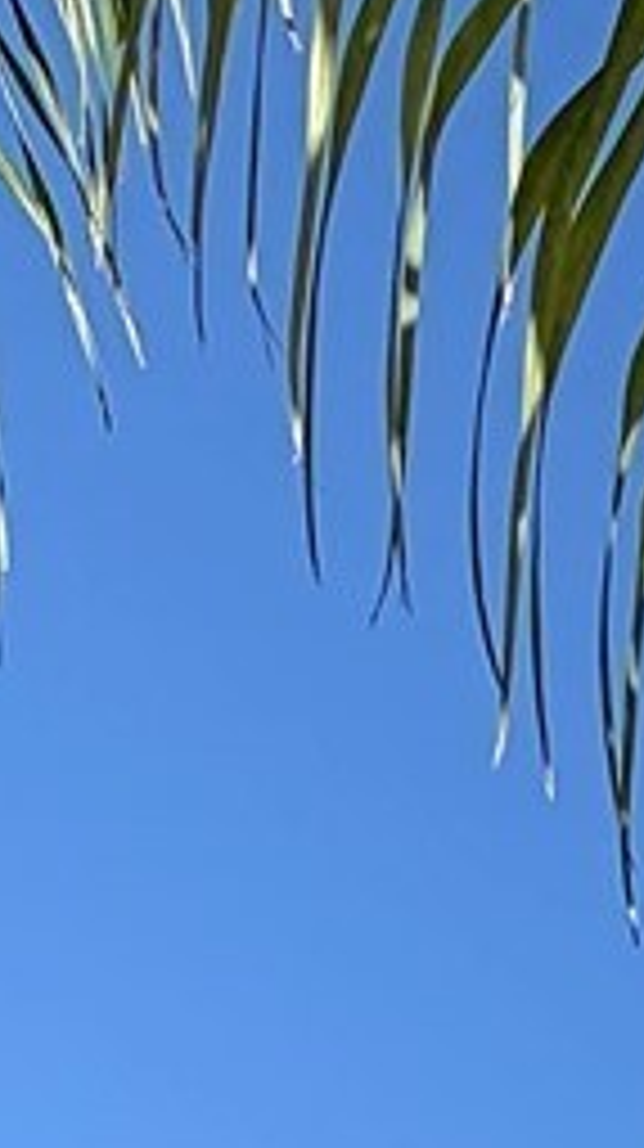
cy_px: 3223
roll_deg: -2.6
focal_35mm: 178
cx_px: 2184
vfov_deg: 9.8
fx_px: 5416
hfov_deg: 6.1
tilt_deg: +1.7
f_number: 1.8
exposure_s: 1/1124
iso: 25
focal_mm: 4.25
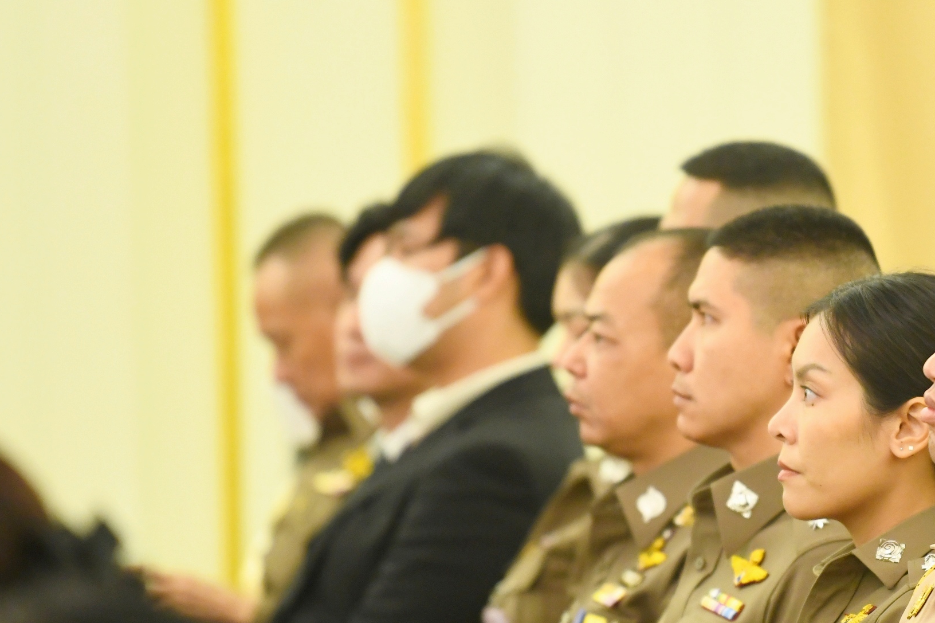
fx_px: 12904
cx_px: 712
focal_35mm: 497
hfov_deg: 4.1
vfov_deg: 2.8
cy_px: 415
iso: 1600
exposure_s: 1/160
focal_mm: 200
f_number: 2.8
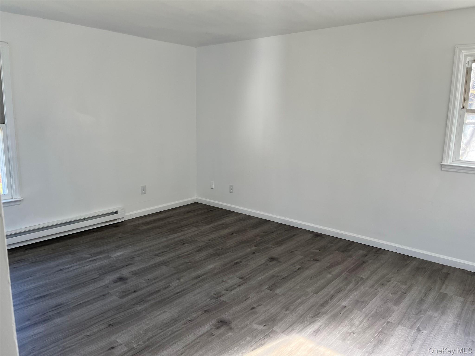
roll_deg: -0.5
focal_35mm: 26
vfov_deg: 53.1
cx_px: 238
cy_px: 178
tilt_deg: -9.2
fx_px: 357
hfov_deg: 67.3
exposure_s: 1/131
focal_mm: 5.1
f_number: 1.6
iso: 64
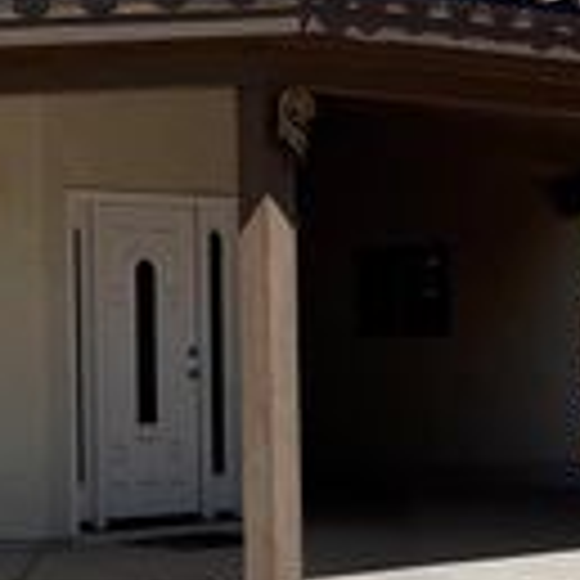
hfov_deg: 15.4
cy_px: 362
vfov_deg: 15.8
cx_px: -72
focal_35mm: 110
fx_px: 2085
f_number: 1.78
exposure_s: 1/10309
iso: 80
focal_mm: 6.76
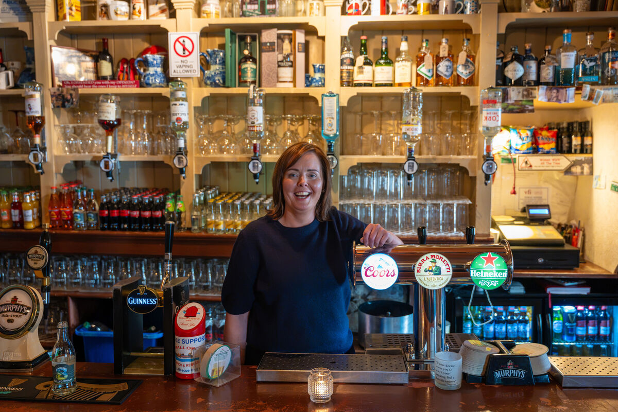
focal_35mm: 31
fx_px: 532
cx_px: 309
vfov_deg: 42.3
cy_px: 206
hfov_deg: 60.3
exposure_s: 1/125
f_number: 2.8
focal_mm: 31
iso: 5000
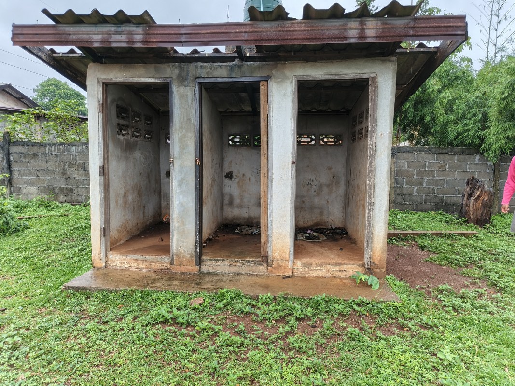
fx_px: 342
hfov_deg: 73.9
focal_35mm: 23
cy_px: 193
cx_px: 258
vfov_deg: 58.9
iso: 50
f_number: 1.8
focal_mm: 5.56
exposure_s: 1/213
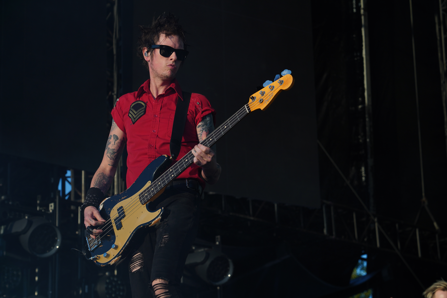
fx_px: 1304
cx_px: 224
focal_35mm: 105
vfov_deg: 13.0
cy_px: 149
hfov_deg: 19.5
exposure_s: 1/400
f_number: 7.1
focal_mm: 105
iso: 100
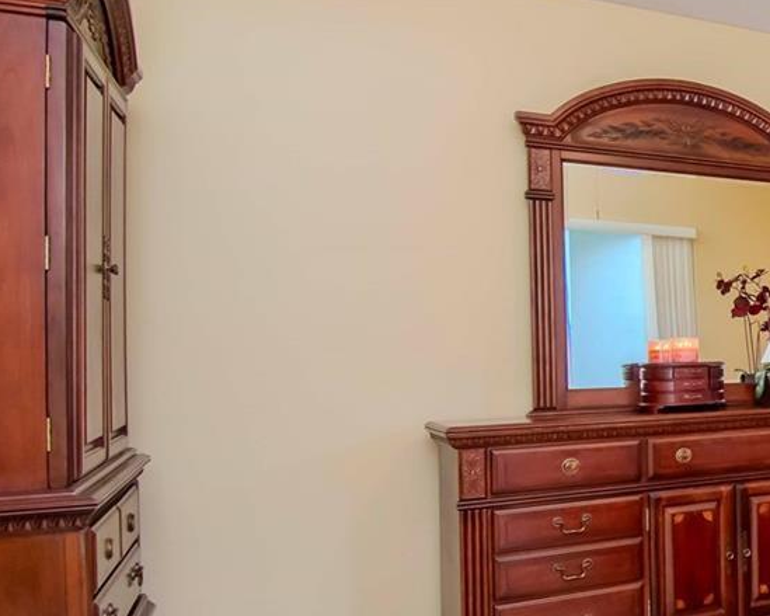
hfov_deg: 30.6
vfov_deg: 36.4
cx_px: 1086
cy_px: 354
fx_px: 934
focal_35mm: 41
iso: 1000
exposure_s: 1/13
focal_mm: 10
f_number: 10
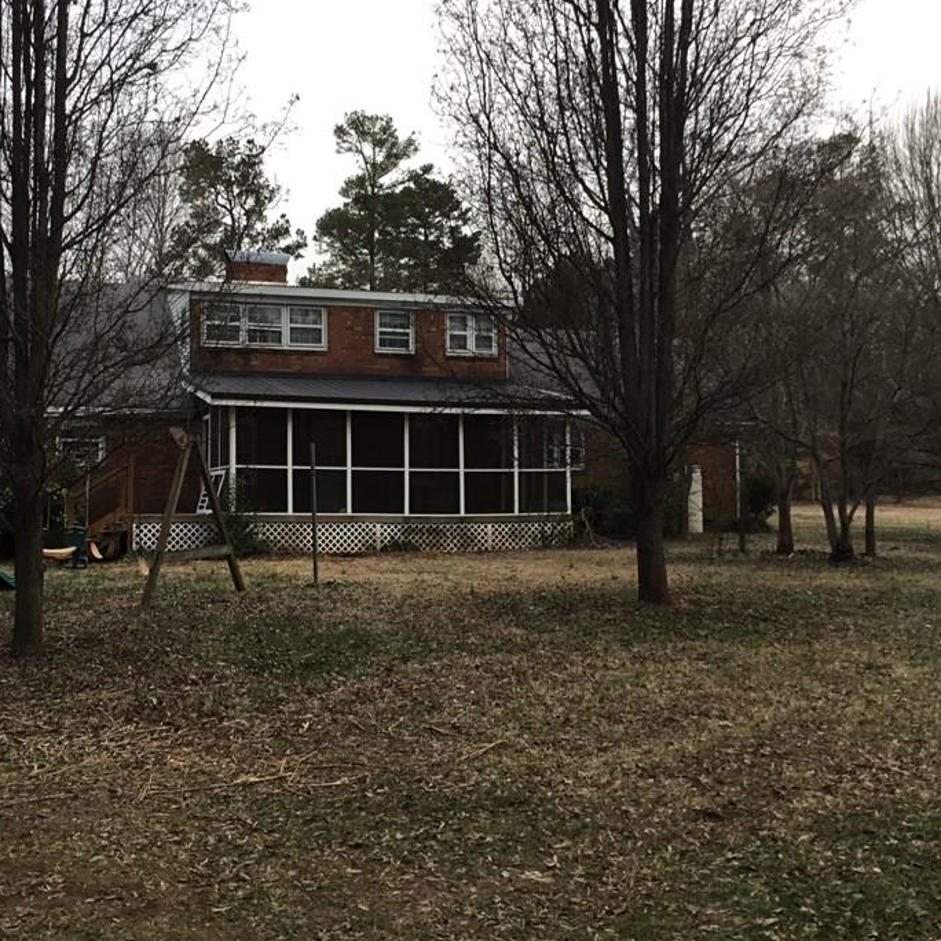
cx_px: 400
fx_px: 1261
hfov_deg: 40.8
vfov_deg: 40.9
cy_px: 433
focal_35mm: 41
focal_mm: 3.3
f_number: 2.4
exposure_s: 1/120
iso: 32
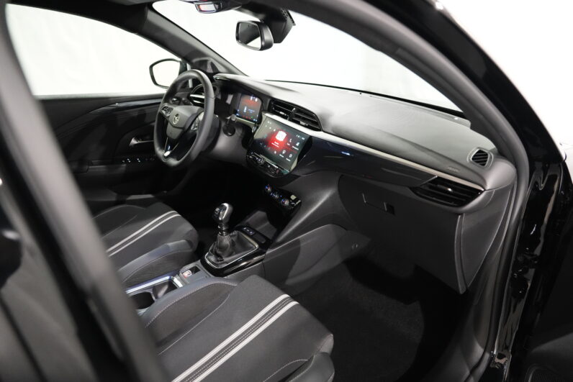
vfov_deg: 53.2
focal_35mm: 24
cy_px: 191
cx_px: 286
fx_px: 382
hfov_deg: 73.7
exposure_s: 1/160
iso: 6400
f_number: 2.8
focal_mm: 24
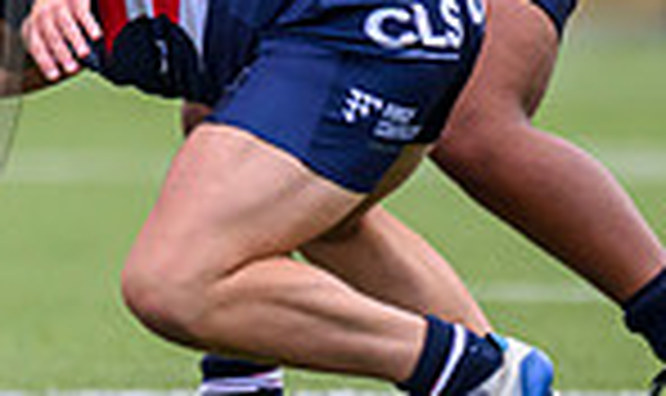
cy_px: 112
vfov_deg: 0.5
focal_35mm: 2499
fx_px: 44750
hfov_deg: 0.9
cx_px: -497
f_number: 4
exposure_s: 1/1600
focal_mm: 560
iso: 2000
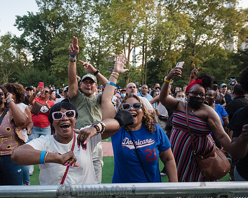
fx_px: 205
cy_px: 100
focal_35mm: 28
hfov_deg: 61.7
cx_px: 100
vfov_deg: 51.5
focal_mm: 24
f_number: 4
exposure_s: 1/640
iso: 1000
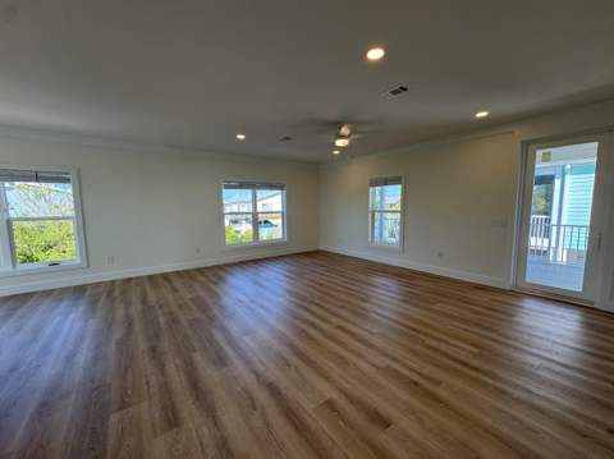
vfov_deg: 85.6
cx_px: 307
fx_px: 248
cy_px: 230
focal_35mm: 14
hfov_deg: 102.1
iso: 40
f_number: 2.2
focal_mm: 2.22
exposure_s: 1/132
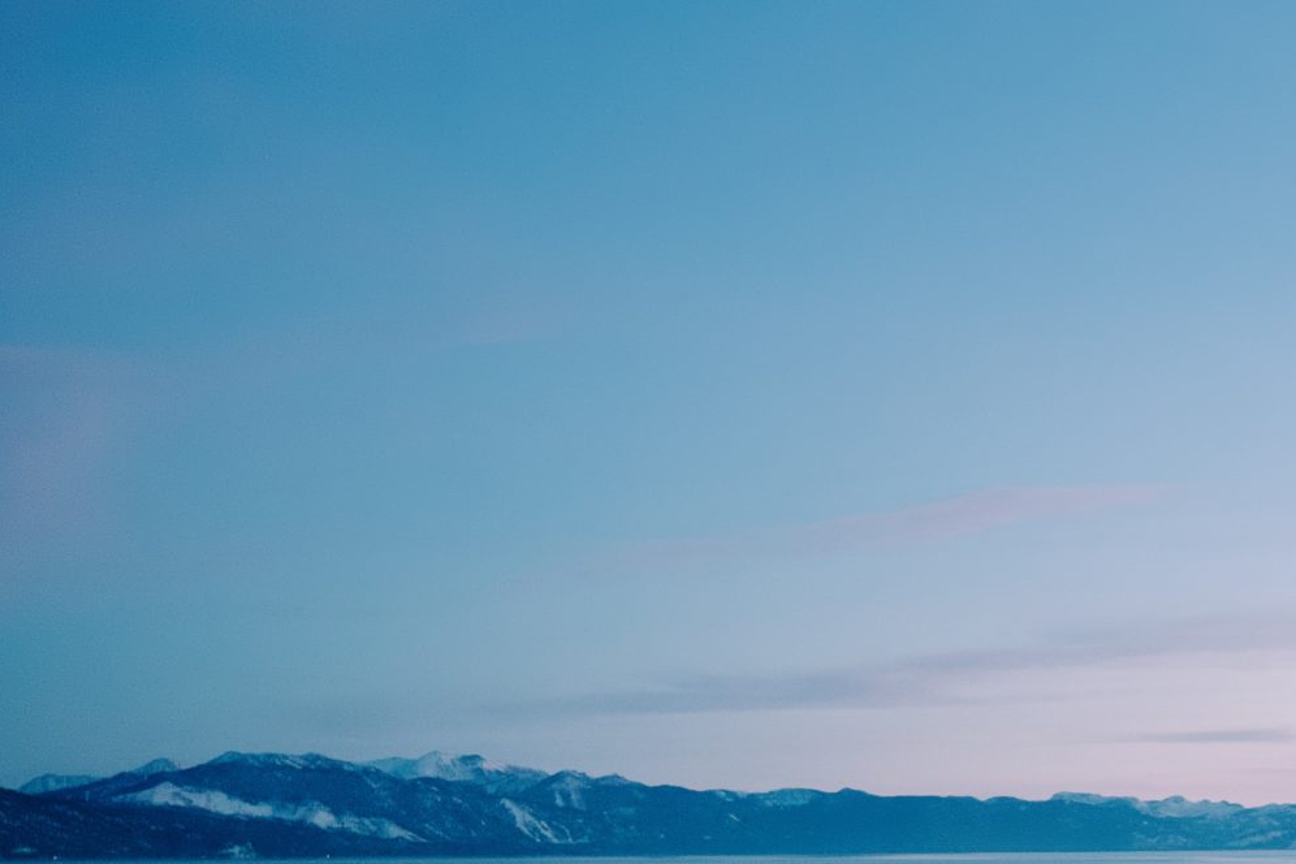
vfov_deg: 14.8
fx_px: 3240
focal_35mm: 90
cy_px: 934
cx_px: 1500
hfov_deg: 21.2
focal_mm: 35
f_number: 2.8
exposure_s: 1/160
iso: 1000
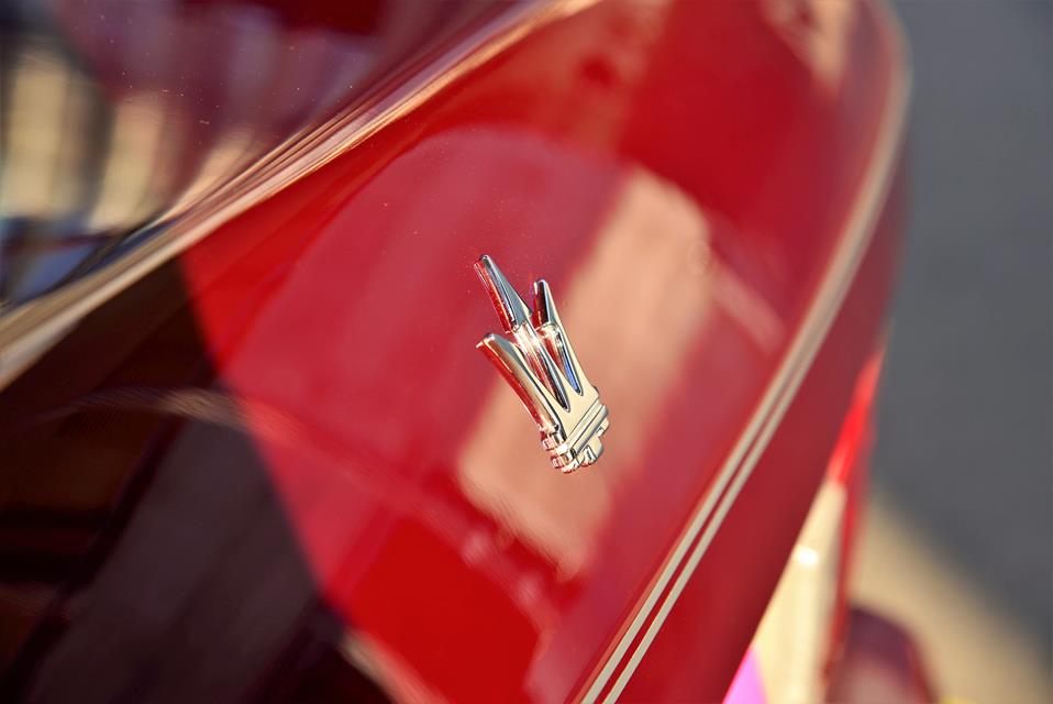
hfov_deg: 17.1
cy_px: 352
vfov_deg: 11.4
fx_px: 3512
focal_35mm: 120
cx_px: 526
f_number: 7.1
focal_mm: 120
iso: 250
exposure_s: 1/125
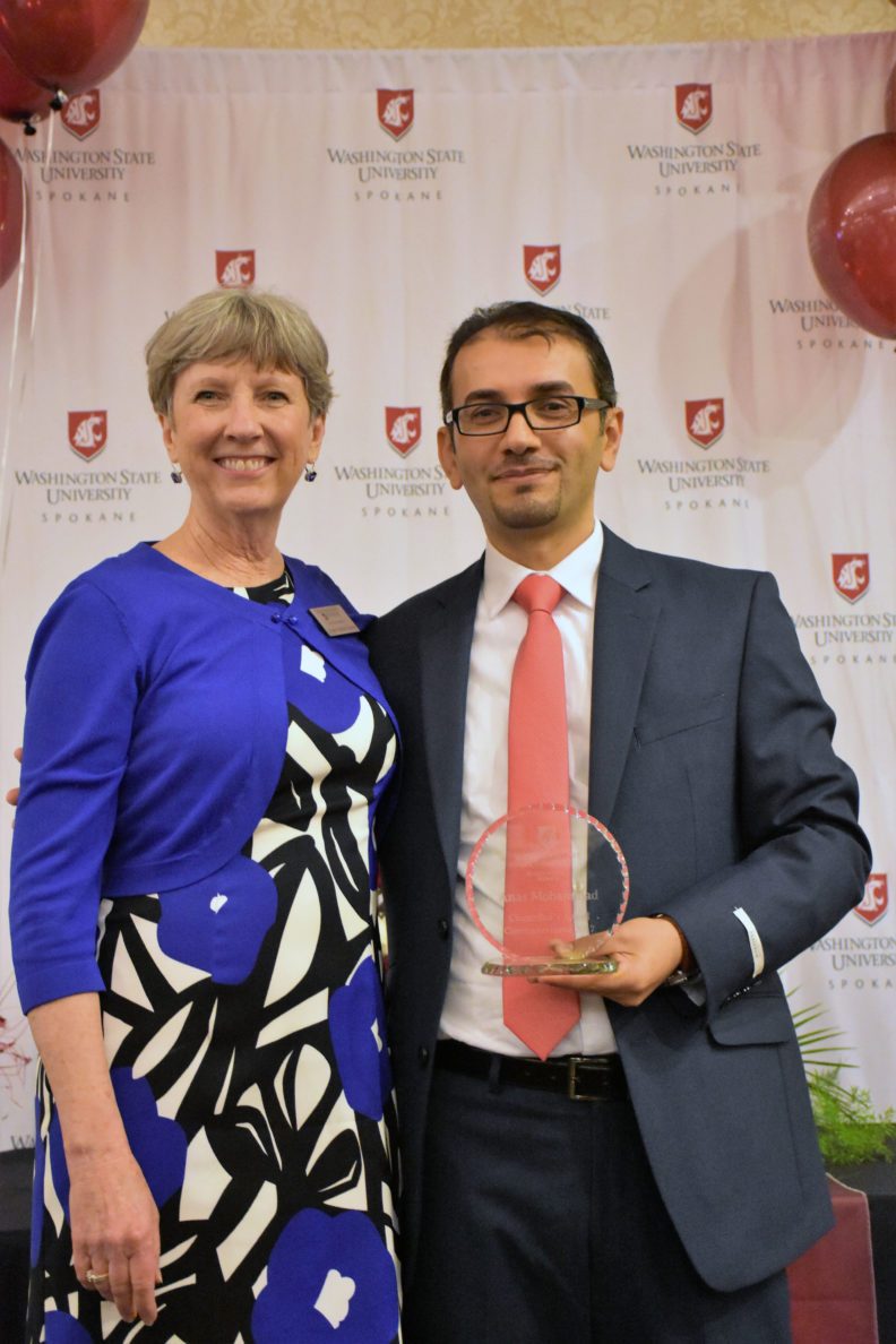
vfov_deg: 35.1
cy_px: 672
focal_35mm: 57
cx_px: 448
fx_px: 2128
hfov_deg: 23.8
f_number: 4.2
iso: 5600
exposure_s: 1/60
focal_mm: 38
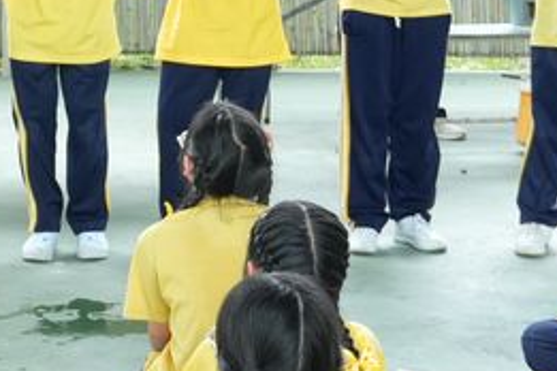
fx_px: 2227
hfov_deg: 14.1
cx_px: 51
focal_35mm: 144
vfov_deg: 9.4
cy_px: -91
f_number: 4
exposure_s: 1/160
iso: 800
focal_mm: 25
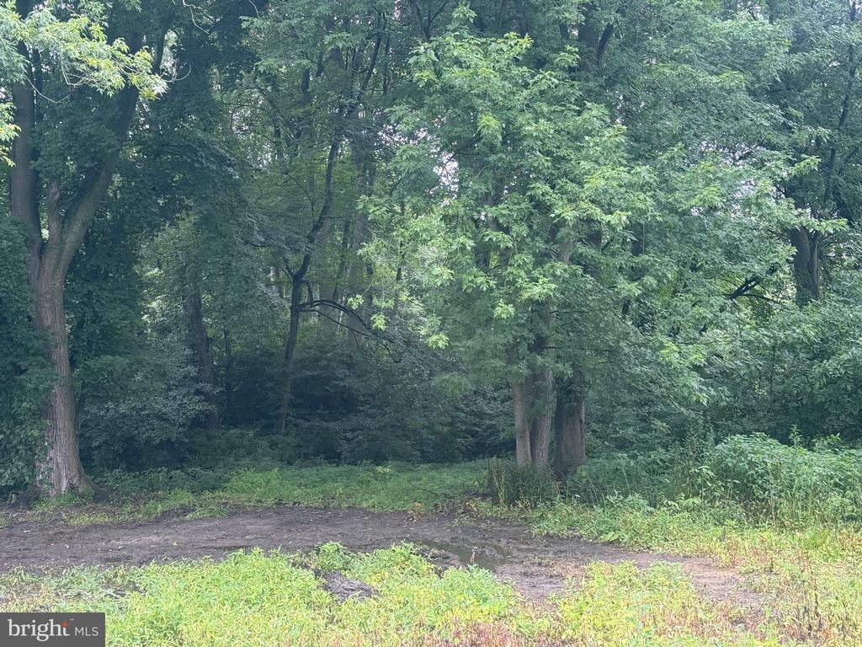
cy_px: 324
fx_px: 1195
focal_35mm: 48
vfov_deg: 30.3
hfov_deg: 39.7
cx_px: 431
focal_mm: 6.76
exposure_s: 1/121
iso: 80
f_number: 1.78
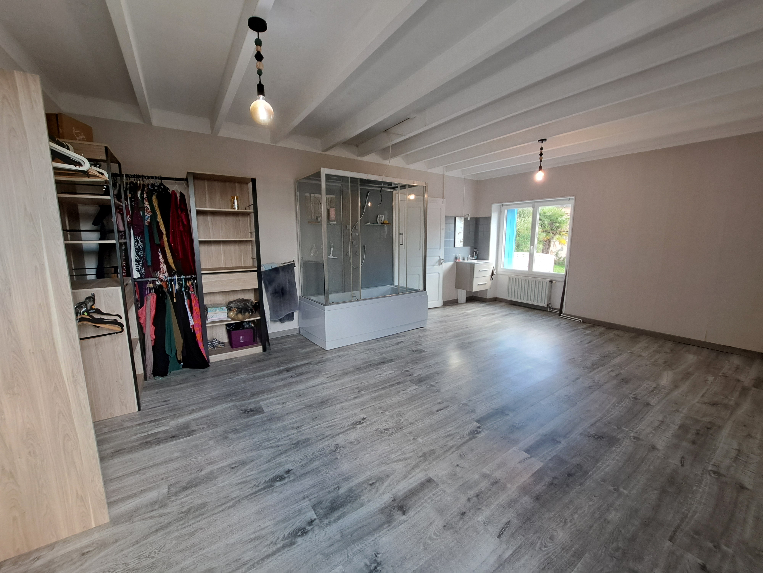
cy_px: 286
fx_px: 287
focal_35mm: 13
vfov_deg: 89.9
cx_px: 382
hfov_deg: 106.2
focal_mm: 1.74
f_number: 2.2
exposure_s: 1/50
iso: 100
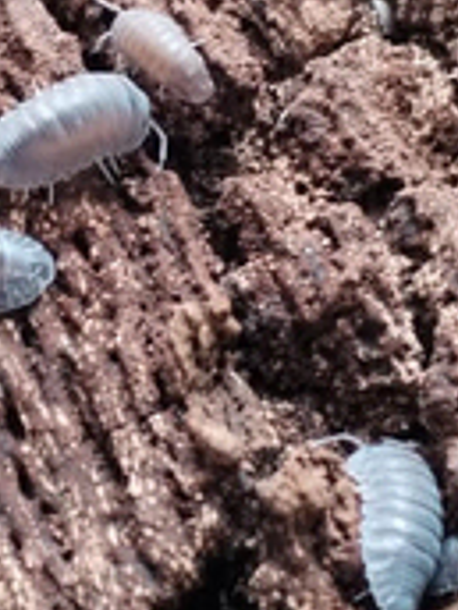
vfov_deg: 14.1
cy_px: 179
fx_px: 2470
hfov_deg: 10.6
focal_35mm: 140
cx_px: 94
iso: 612
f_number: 1.8
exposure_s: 1/25
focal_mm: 4.75
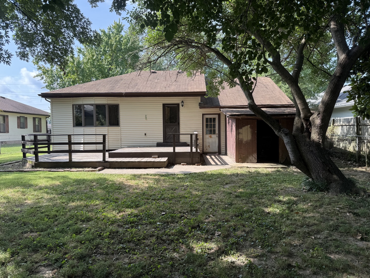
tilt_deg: -1.7
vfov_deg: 56.8
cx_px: 185
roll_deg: +0.7
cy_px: 139
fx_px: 257
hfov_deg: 71.6
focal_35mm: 24
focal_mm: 6.76
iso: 80
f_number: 1.78
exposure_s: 1/715
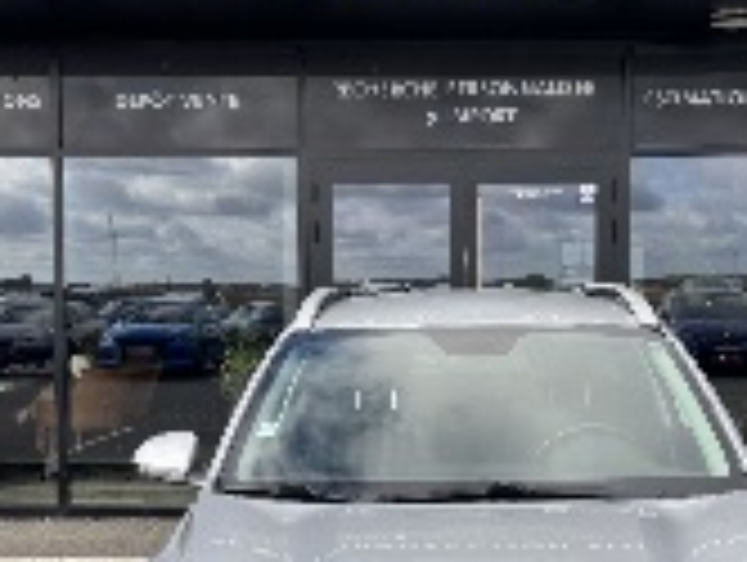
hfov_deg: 29.7
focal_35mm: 65
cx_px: 450
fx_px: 1405
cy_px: 351
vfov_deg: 22.6
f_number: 1.6
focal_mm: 5.96
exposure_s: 1/1027
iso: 50
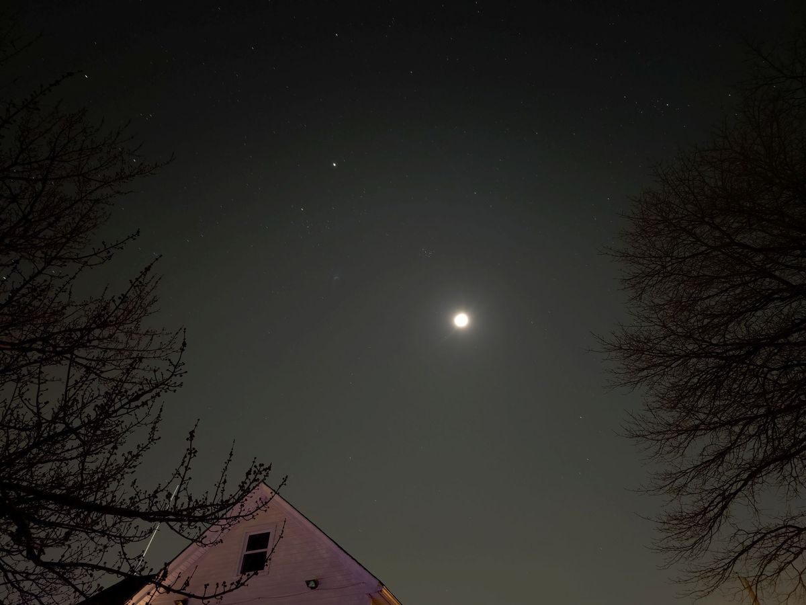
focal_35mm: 23
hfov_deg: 73.9
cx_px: 403
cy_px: 302
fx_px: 536
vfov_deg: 58.9
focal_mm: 6.3
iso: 50
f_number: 1.7
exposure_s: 30
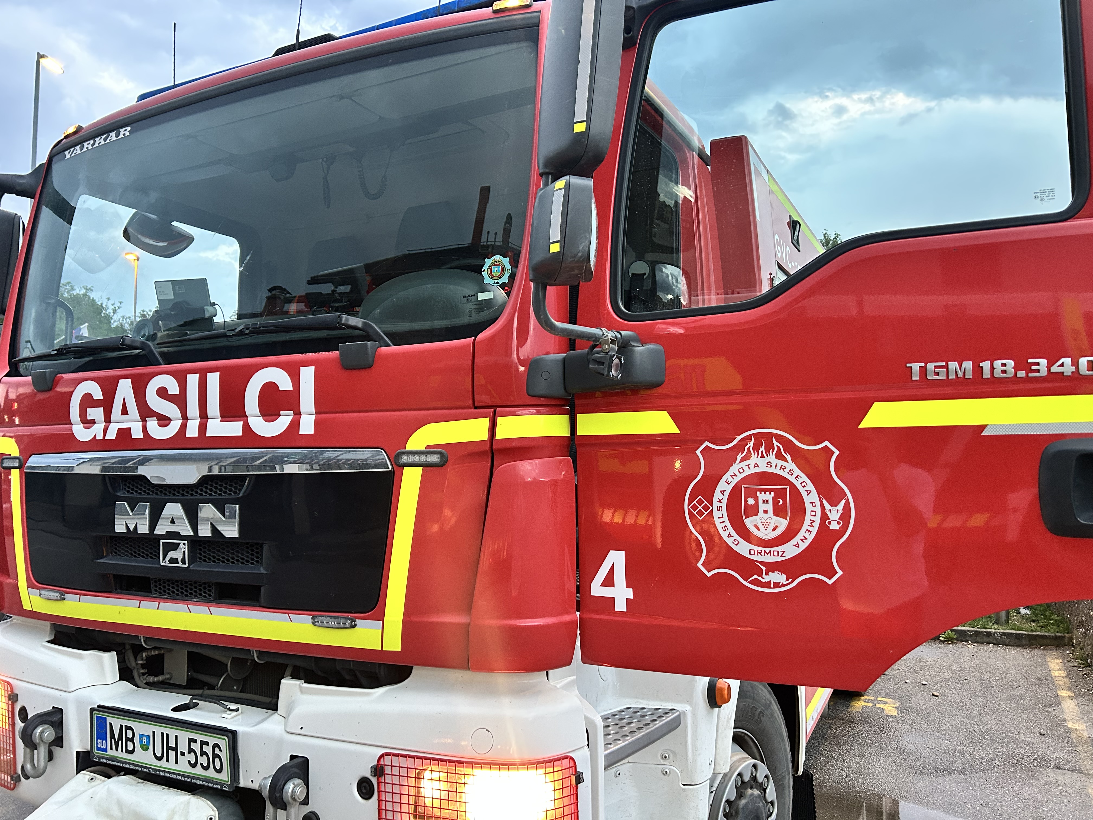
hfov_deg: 67.3
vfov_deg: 53.1
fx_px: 821
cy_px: 410
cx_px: 546
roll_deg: +0.3
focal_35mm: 26
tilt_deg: +3.5
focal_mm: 5.7
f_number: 1.5
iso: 320
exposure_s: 1/53
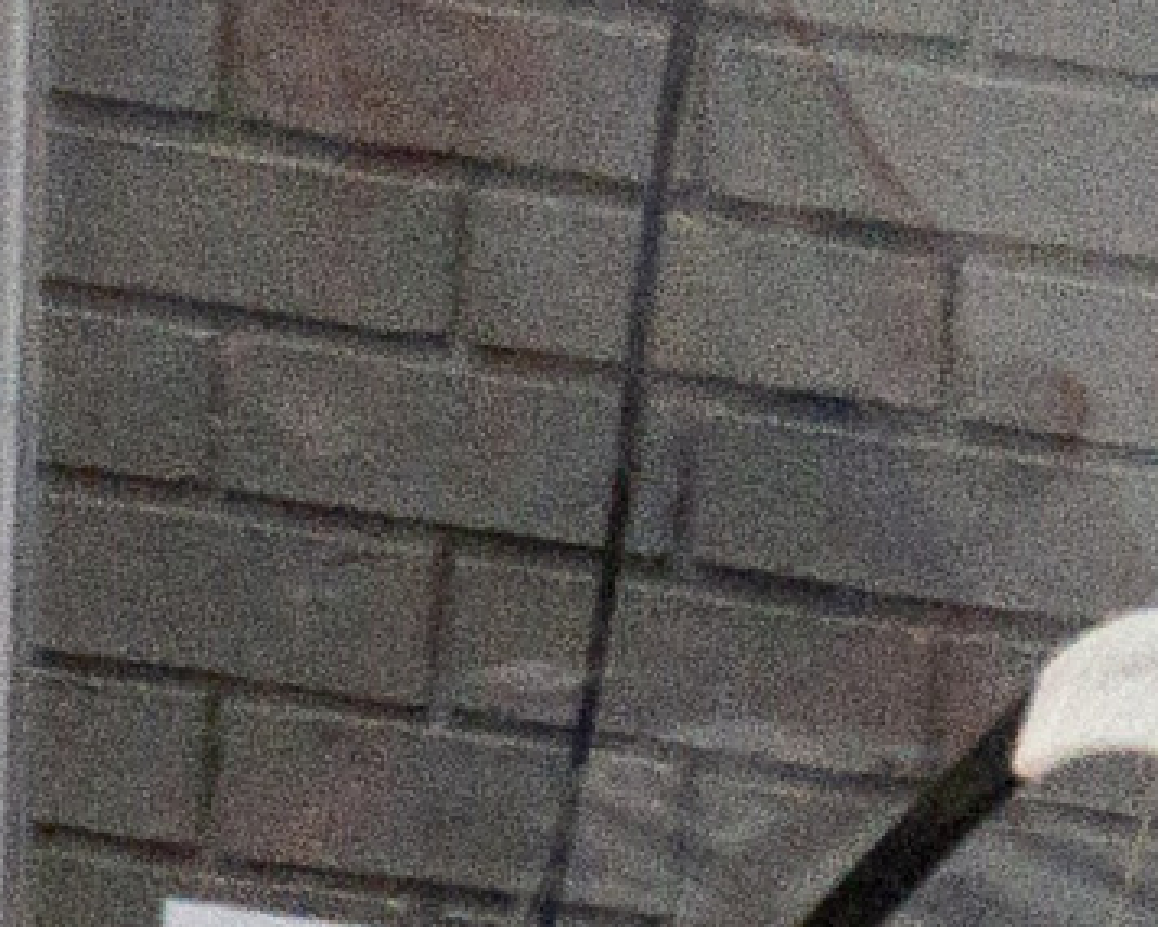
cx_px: -1504
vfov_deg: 0.6
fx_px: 87178
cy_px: 2617
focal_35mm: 2543
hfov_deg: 0.8
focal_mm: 140
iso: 2000
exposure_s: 1/1000
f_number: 5.6
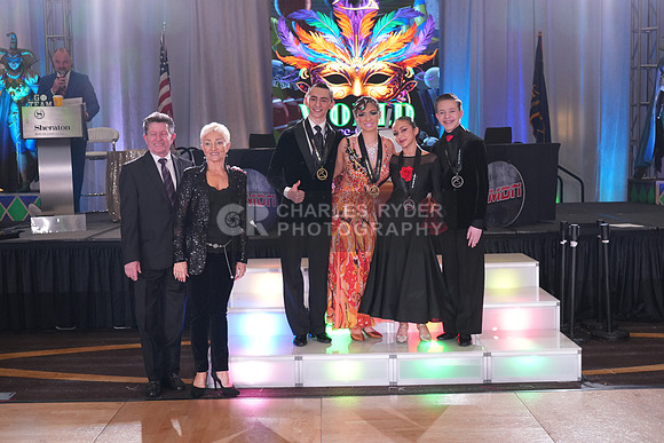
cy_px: 222
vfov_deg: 31.2
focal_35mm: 43
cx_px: 332
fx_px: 793
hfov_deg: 45.4
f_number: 4
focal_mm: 43
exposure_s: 1/400
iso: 2000
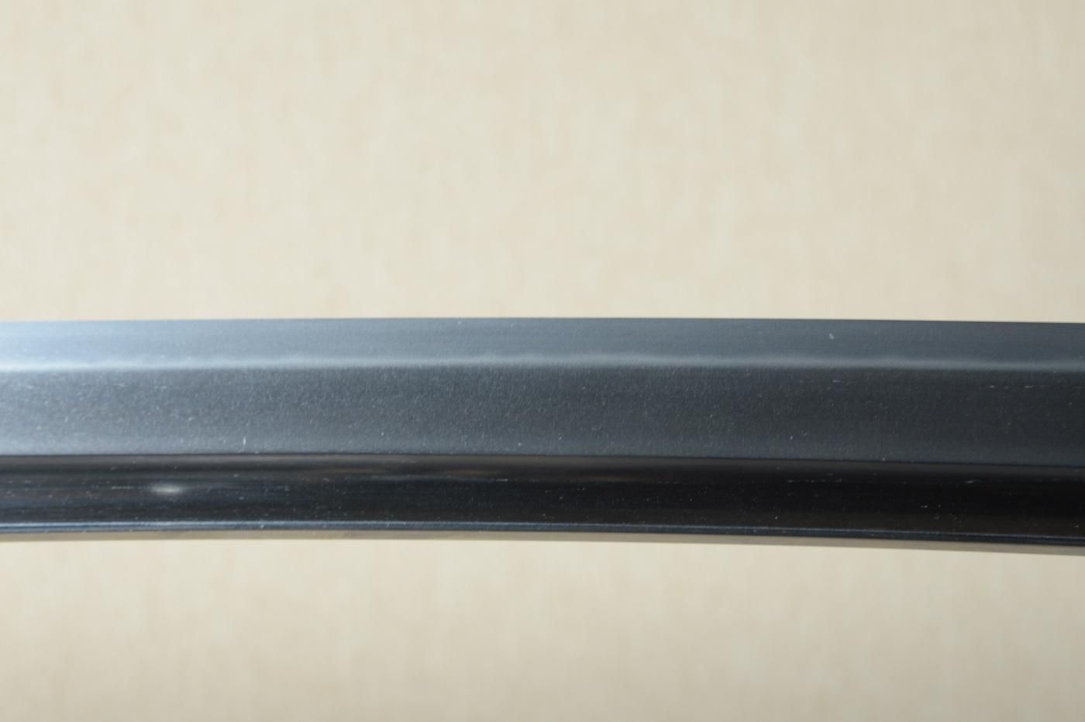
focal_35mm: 105
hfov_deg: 19.5
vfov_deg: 13.0
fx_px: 3162
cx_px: 542
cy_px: 361
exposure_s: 1/2
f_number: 11
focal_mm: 70
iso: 400
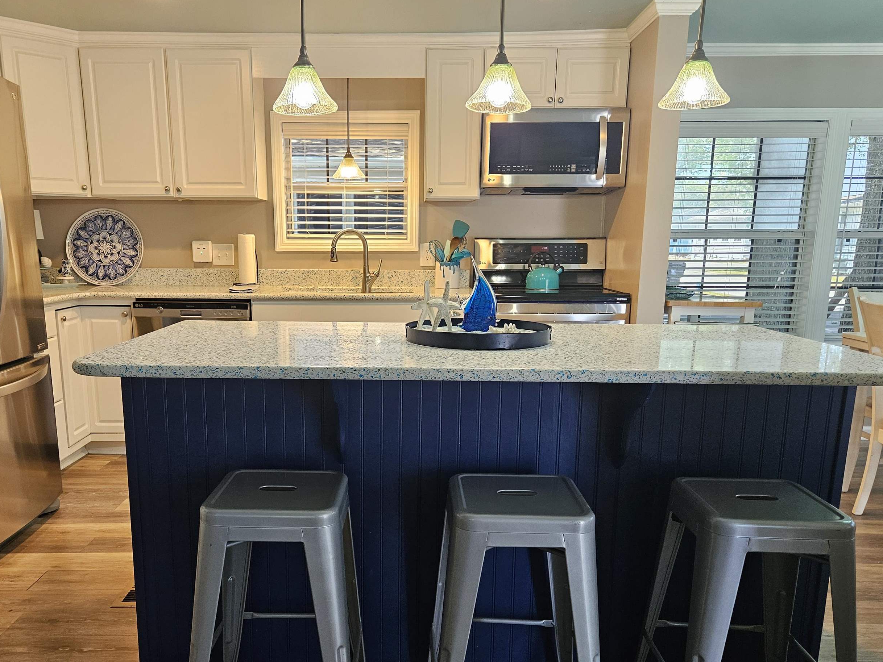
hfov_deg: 61.5
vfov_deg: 48.0
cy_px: 385
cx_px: 386
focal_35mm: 29
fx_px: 740
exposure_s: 1/120
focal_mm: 5.4
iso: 250
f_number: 1.8
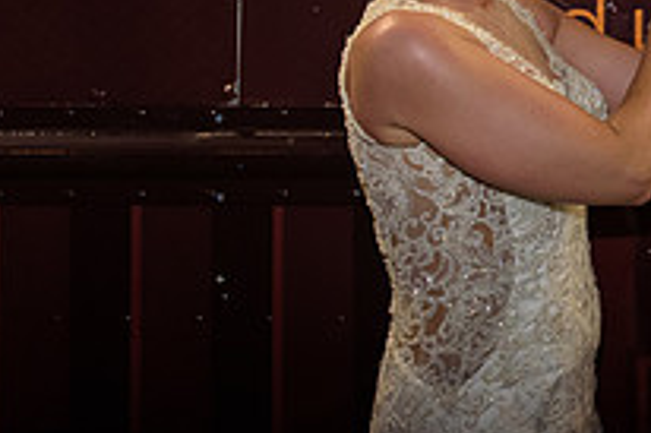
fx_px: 1427
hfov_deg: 23.2
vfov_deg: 16.3
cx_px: 809
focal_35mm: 79
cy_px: -137
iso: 1600
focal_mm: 24
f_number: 3.2
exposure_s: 1/125
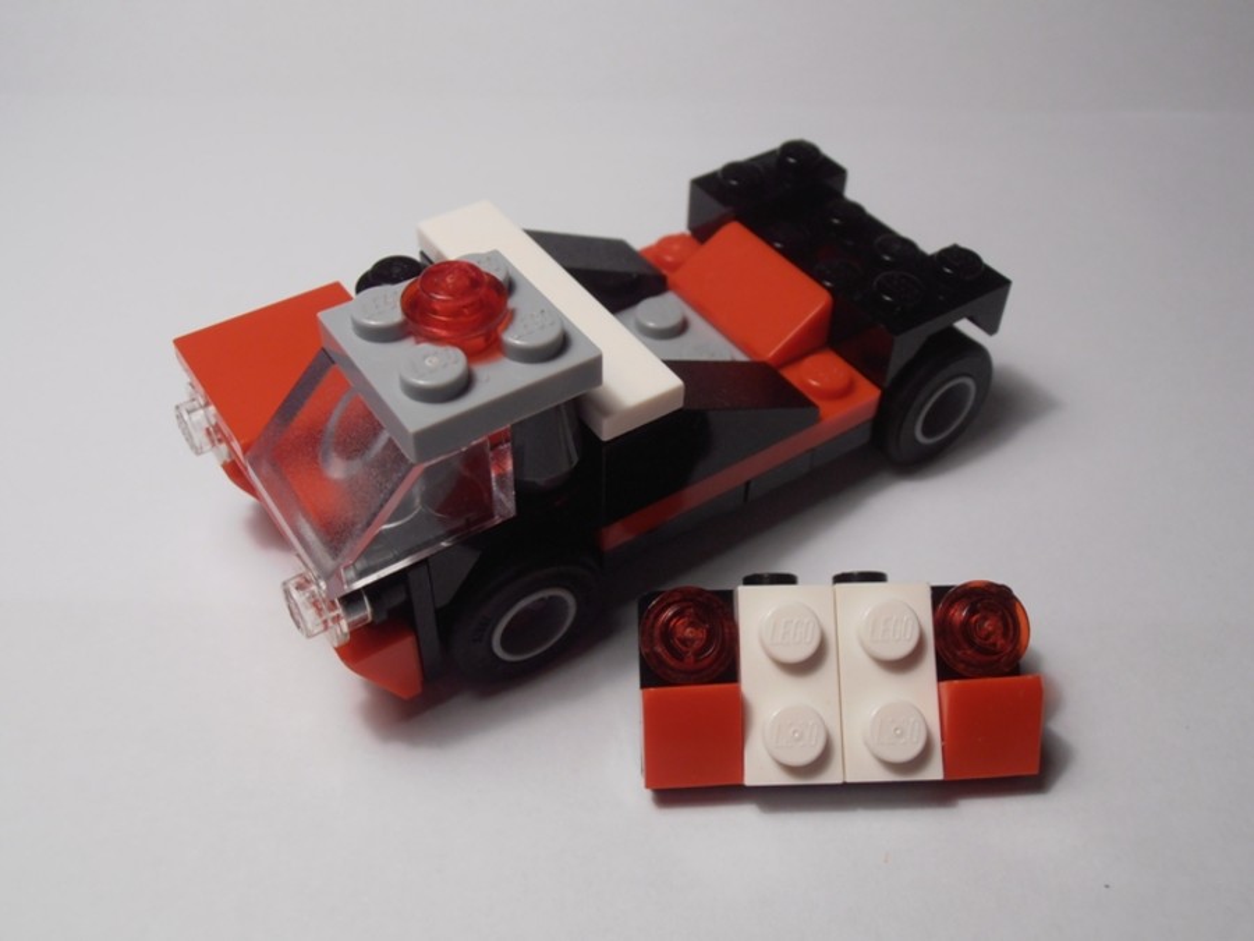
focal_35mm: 37
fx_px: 1340
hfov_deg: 50.1
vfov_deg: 38.7
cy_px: 470
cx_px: 627
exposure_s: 1/80
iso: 100
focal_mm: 6.61
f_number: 3.9
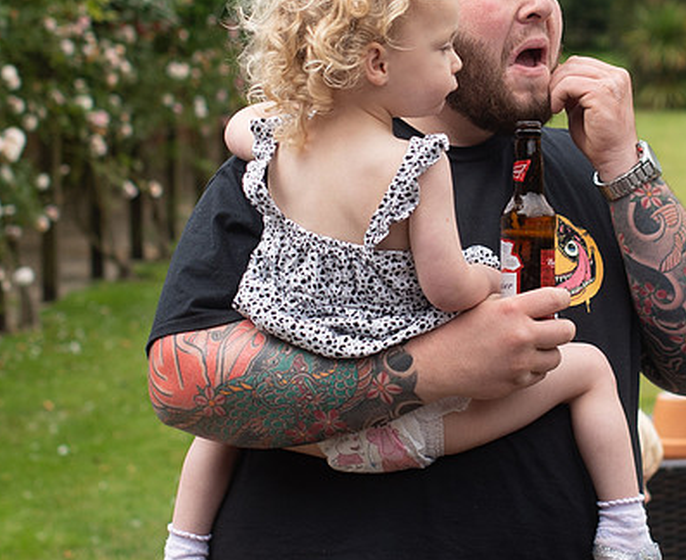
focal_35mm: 121
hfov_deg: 15.8
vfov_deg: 12.8
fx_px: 2476
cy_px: 115
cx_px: 432
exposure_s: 1/2500
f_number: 2.8
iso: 160
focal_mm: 35
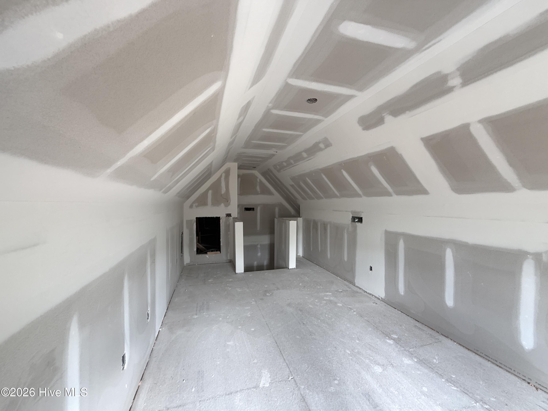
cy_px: 206
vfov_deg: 85.7
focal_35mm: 14
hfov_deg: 102.1
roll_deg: +0.5
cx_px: 274
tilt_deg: +0.0
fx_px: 222
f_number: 2.2
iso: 125
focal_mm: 2.22
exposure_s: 1/30
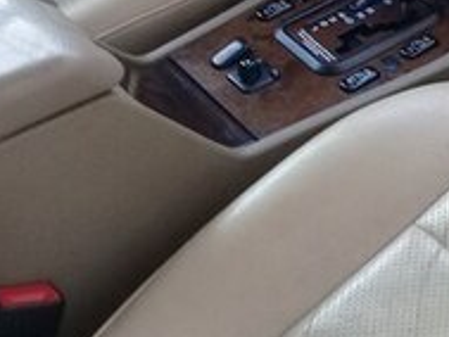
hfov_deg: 17.4
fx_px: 1402
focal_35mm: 108
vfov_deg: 13.4
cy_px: -53
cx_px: 535
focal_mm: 3.3
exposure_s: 1/50
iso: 80
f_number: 2.2
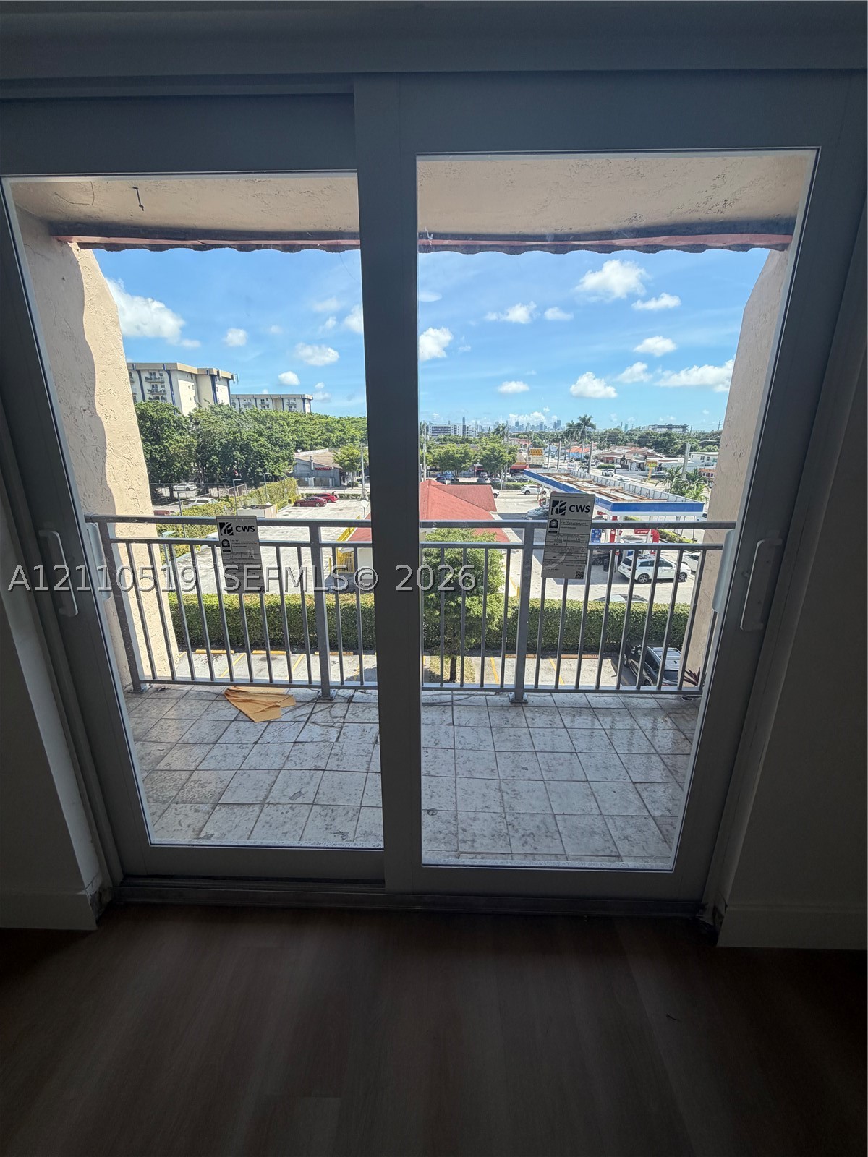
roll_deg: -0.3
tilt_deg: -16.8
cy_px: 578
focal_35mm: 14
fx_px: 468
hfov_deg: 85.7
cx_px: 434
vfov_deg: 102.1
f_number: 2.2
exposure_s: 1/502
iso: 50
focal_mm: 2.22
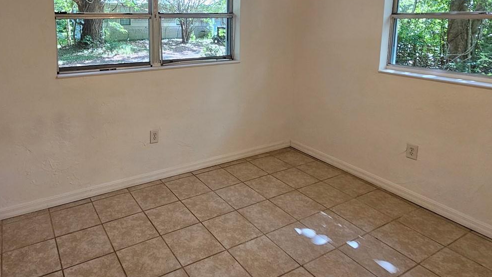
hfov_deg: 77.2
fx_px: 300
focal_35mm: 23
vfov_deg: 47.6
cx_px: 182
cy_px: 68
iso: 125
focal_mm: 2.2
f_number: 2.2
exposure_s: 1/60
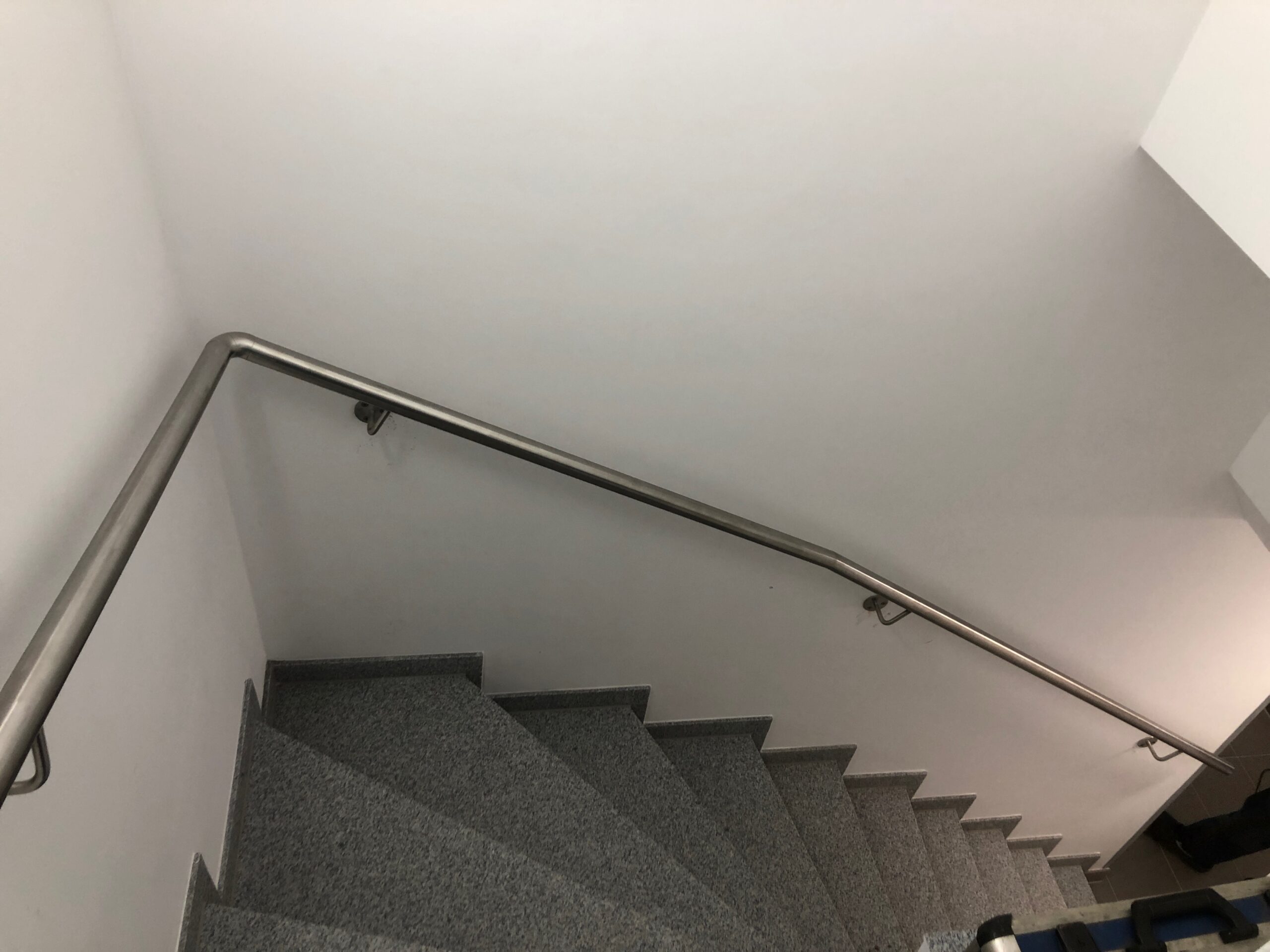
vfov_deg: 49.7
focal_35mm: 28
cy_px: 476
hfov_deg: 63.4
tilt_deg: -45.6
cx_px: 635
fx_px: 1027
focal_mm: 3.99
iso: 40
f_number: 1.8
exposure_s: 1/30
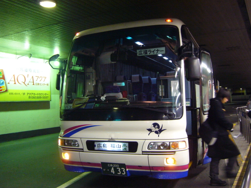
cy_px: 95
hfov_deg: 51.3
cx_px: 125
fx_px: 261
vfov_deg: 39.7
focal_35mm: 36
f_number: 3
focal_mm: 5.7
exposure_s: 1/8
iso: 200
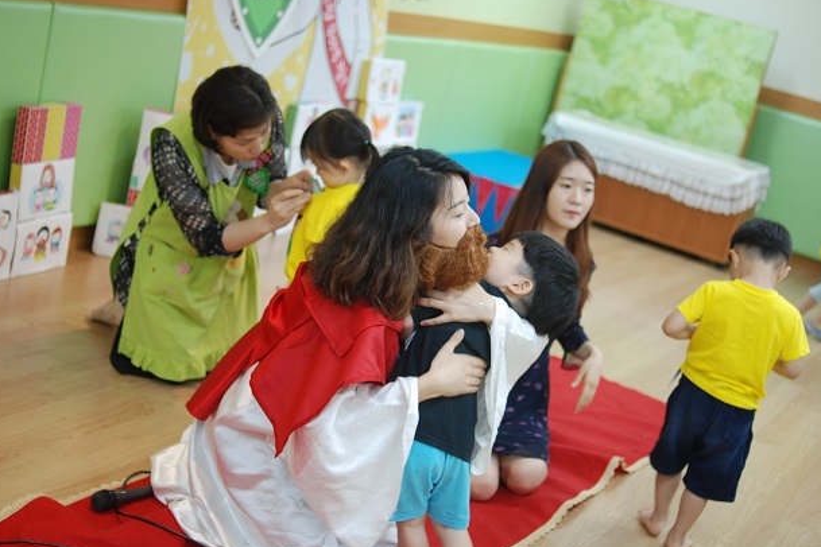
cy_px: 273
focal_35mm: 54
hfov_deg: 37.2
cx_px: 408
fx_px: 1220
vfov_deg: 25.3
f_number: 2
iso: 200
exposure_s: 1/60
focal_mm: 35
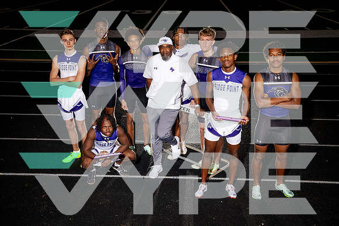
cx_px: 170
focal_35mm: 39
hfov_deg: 49.5
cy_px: 113
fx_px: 367
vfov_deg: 34.2
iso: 100
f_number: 7.1
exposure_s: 1/250
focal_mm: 39
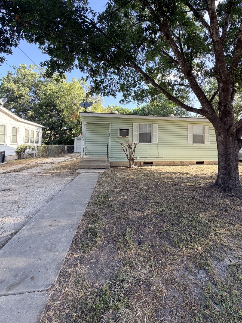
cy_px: 137
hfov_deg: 74.0
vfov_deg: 90.4
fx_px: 159
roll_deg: -1.4
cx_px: 144
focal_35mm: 17
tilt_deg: +4.3
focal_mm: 2.22
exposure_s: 1/166
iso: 40
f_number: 2.2
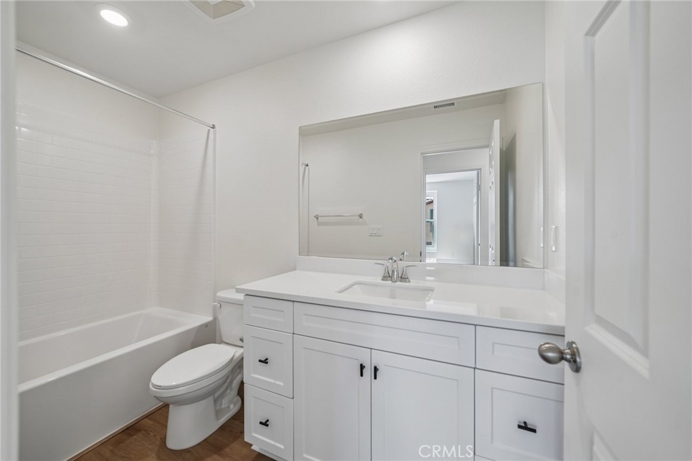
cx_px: 346
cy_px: 230
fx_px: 250
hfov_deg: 108.3
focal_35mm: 13
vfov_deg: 85.4
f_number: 6.3
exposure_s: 1/30
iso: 250
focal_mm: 13
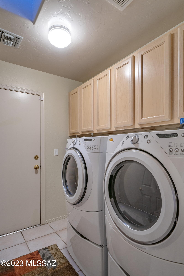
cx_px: 92
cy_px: 138
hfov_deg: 64.5
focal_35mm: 19
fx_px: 146
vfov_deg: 86.9
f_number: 11
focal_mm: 19
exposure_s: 1/2
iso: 200
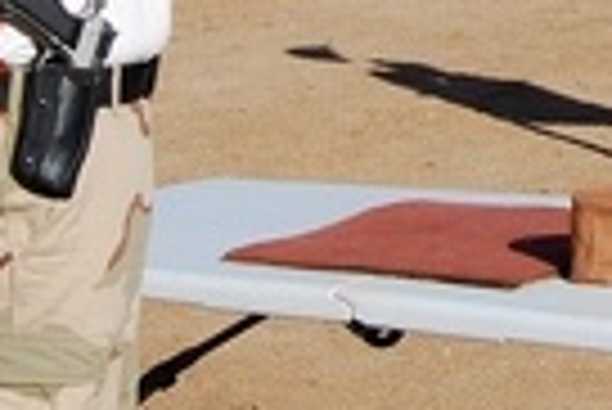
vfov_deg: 5.5
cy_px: -322
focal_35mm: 245
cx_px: 878
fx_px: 4169
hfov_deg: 8.2
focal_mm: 28
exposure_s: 1/320
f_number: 9
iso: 100
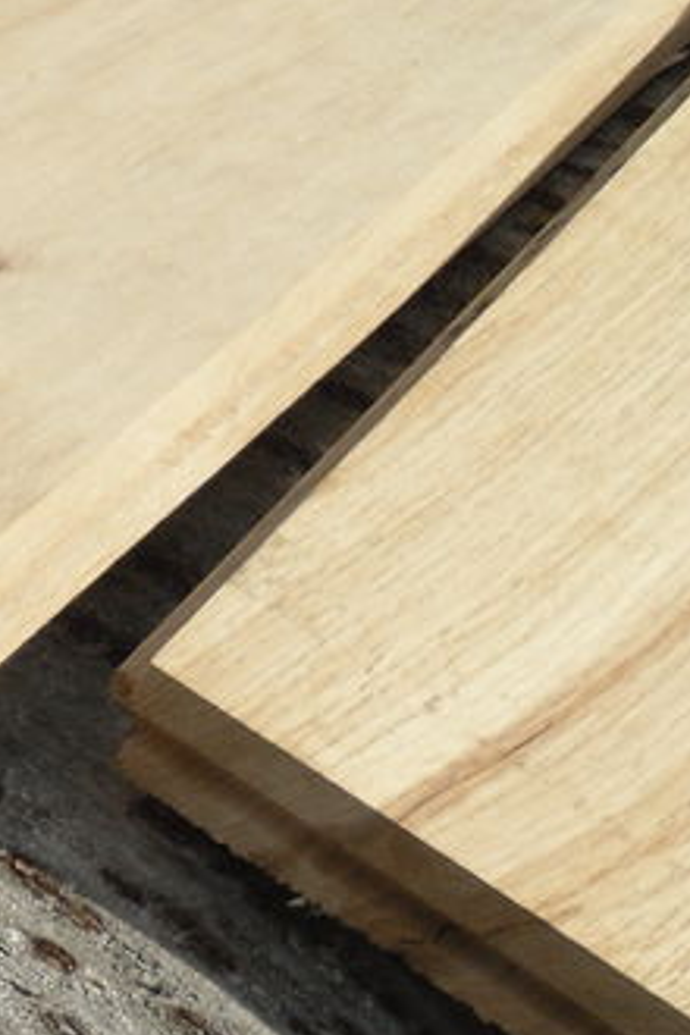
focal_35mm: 107
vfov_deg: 18.7
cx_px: -442
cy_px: 991
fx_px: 3076
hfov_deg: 12.0
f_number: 8.1
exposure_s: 1/267
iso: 80
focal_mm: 6
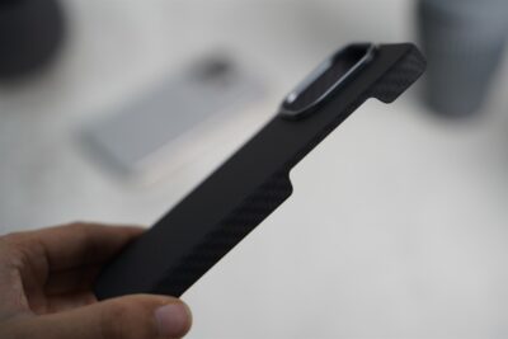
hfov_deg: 28.1
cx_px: 254
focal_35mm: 72
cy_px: 170
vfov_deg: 18.9
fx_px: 1016
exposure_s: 1/80
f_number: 4
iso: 800
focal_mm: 72
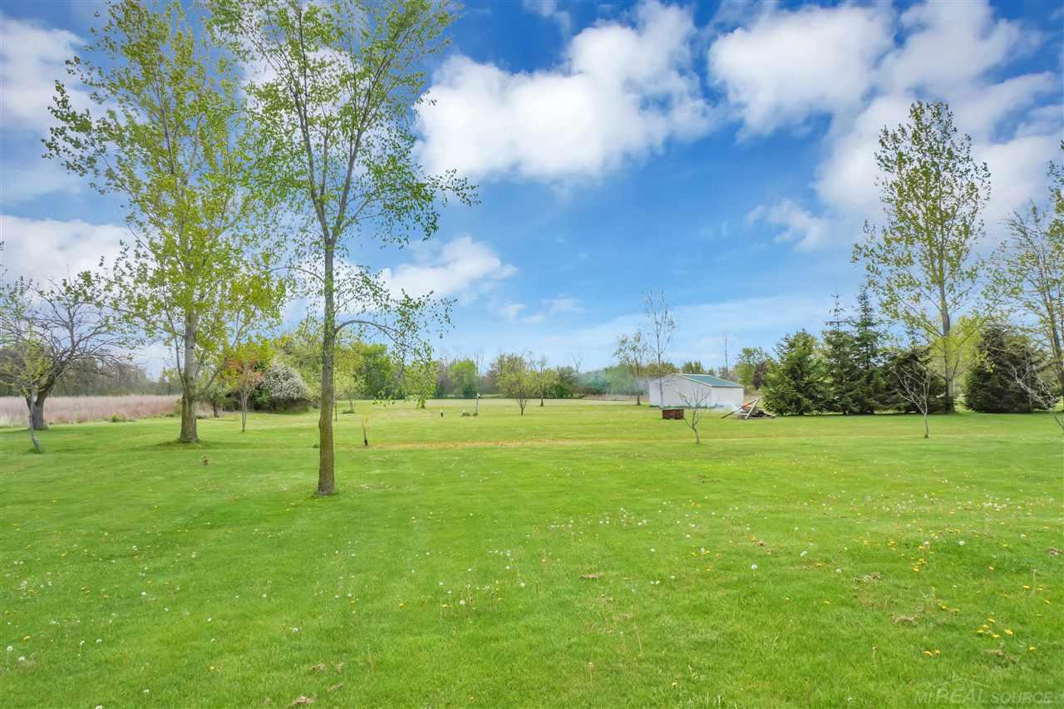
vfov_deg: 53.1
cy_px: 354
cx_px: 532
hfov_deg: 73.8
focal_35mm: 24
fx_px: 709
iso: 100
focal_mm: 16
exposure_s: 1/50
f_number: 18
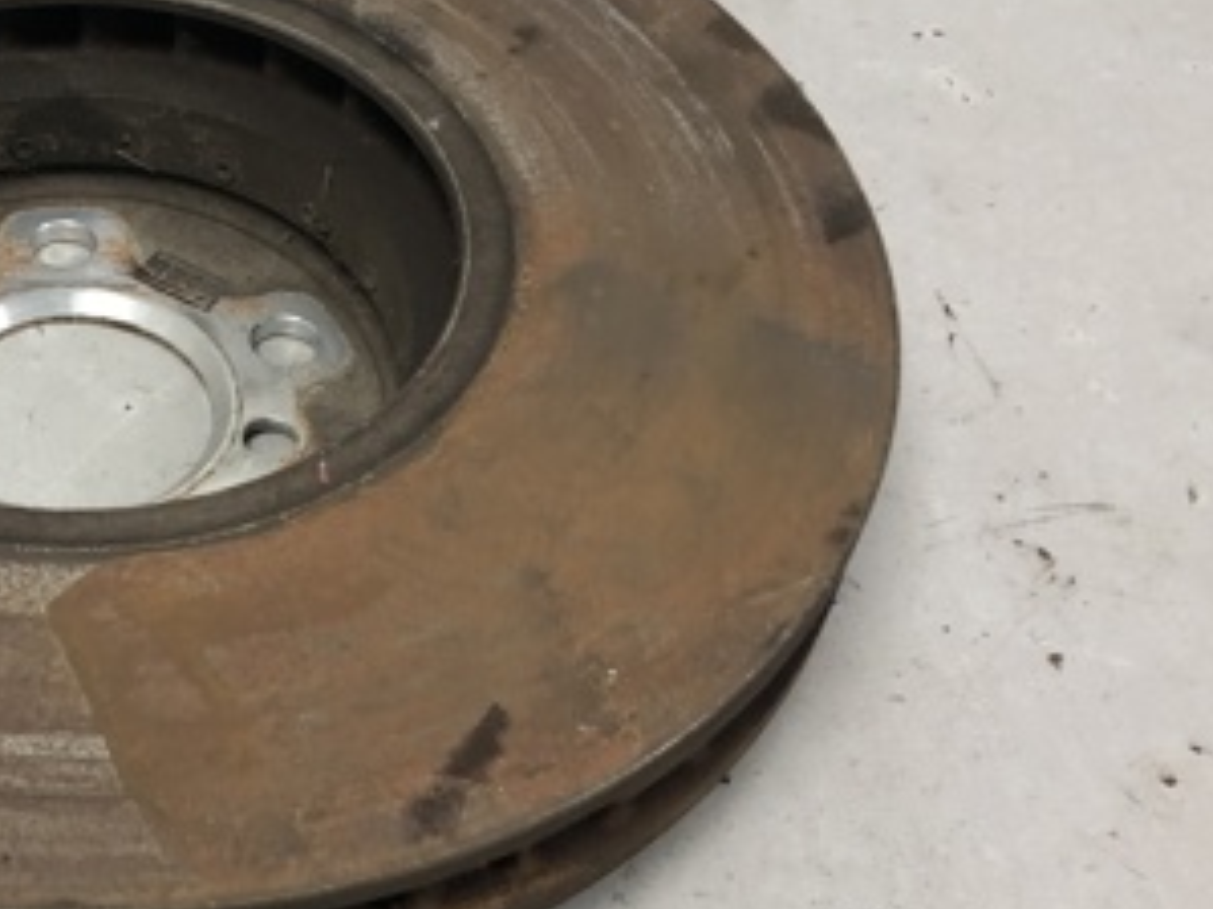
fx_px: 2102
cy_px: 406
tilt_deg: -46.0
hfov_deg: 30.1
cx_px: 20
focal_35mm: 60
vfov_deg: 24.4
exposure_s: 1/25
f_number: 1.8
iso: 40
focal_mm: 4
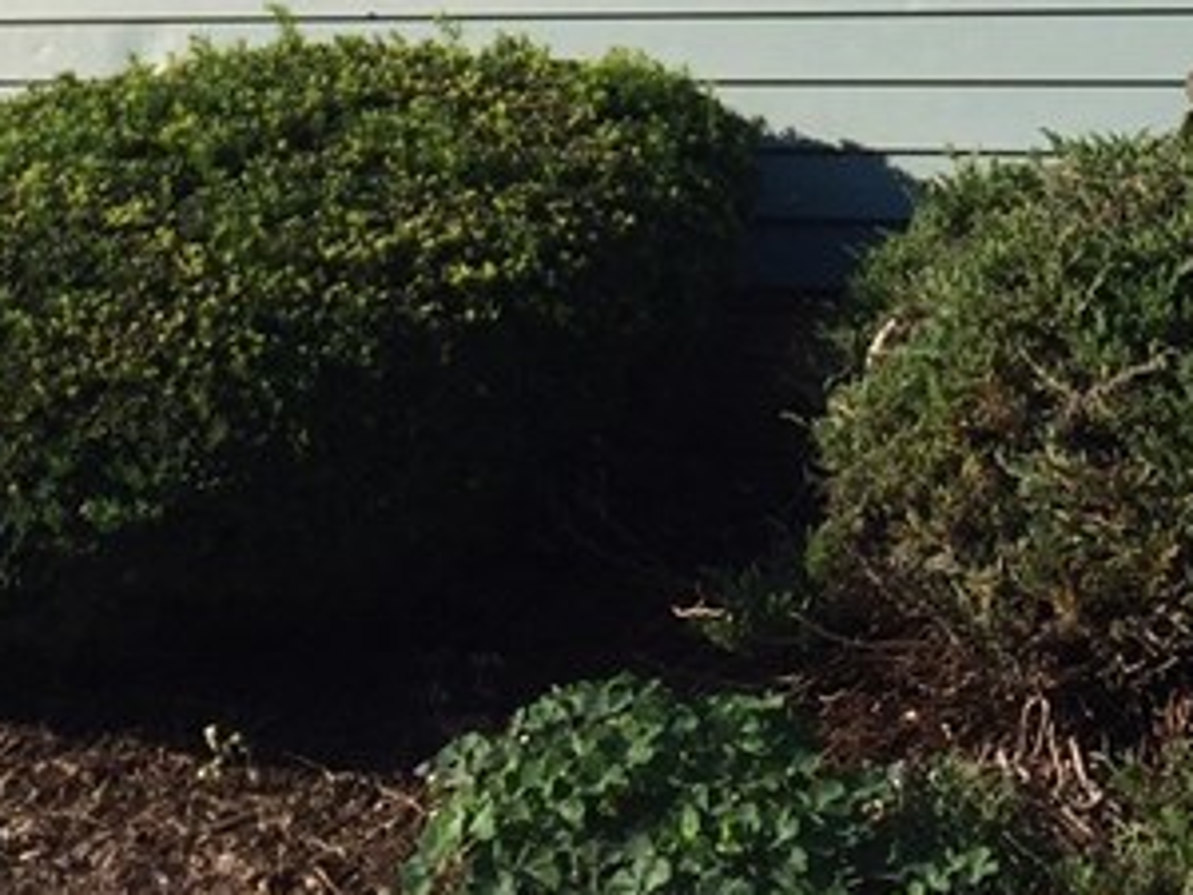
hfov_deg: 19.8
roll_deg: +0.9
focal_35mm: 99
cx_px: 760
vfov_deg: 14.0
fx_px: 3412
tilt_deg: +6.2
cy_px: -461
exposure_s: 1/2825
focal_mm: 4.15
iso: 32
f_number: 2.2
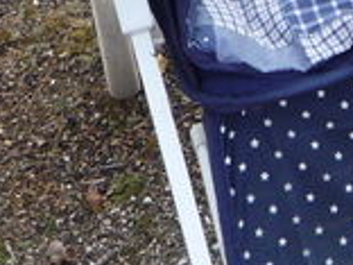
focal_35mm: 192
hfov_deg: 10.2
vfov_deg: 7.6
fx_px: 1958
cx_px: 391
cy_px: -165
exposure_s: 1/80
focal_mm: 5.2
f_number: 3.3
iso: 100
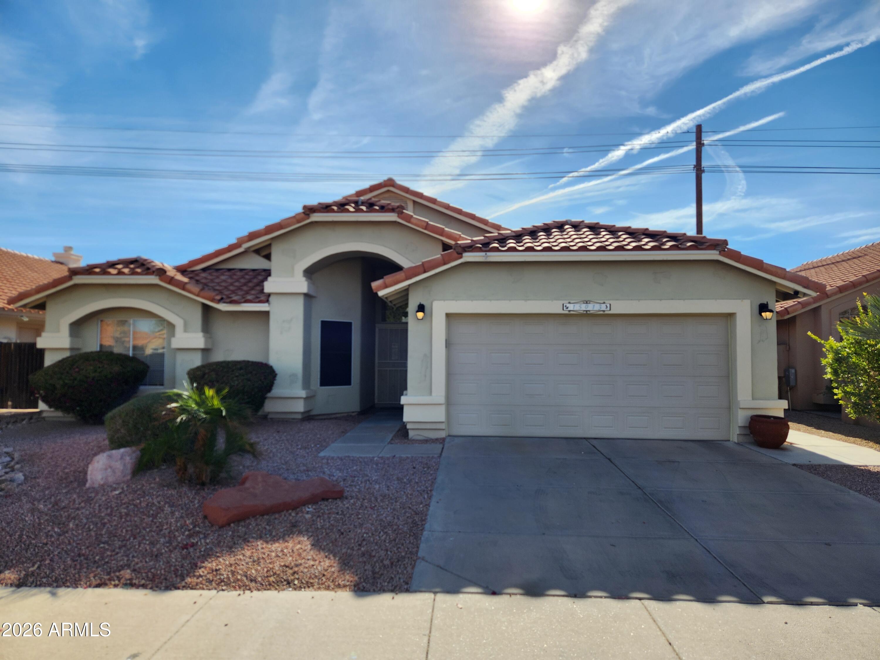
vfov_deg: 58.9
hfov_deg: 73.9
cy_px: 330
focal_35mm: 23
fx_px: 585
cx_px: 440
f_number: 1.8
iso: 20
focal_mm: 5.4
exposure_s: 1/2145
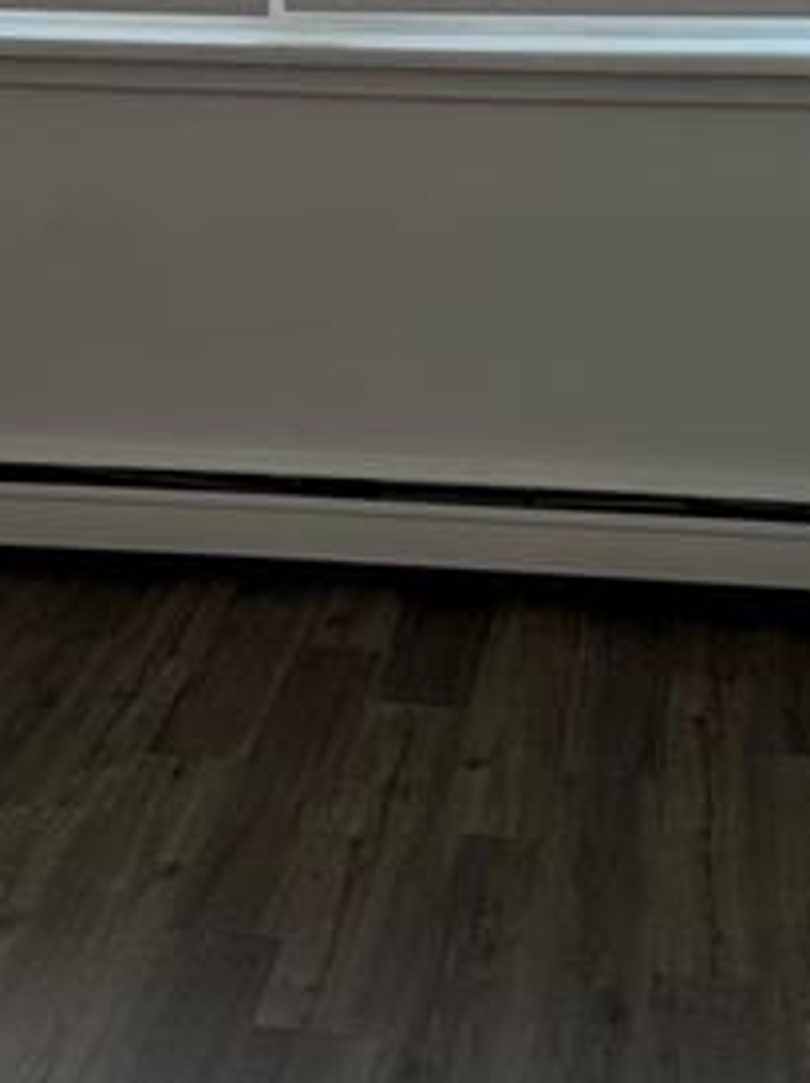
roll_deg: -0.2
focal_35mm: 73
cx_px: 364
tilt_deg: -10.8
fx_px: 2281
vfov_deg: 26.3
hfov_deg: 20.1
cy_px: 233
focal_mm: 5.96
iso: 80
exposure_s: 1/211
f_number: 1.6
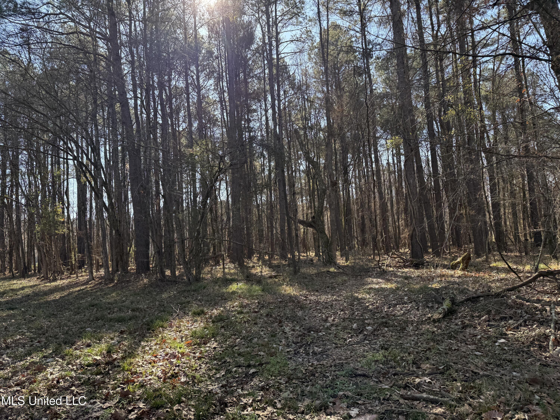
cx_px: 280
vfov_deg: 56.8
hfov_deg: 71.6
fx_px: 388
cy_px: 210
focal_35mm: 24
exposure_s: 1/788
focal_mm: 6.76
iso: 80
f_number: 1.78
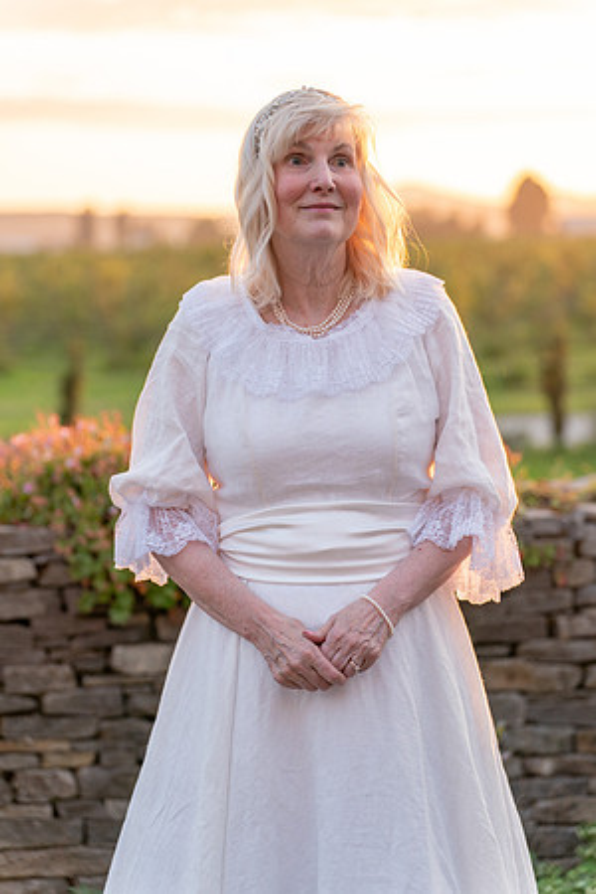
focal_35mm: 83
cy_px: 447
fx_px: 2061
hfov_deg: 16.5
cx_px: 298
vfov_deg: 24.5
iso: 250
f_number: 2.8
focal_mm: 83
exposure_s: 1/250
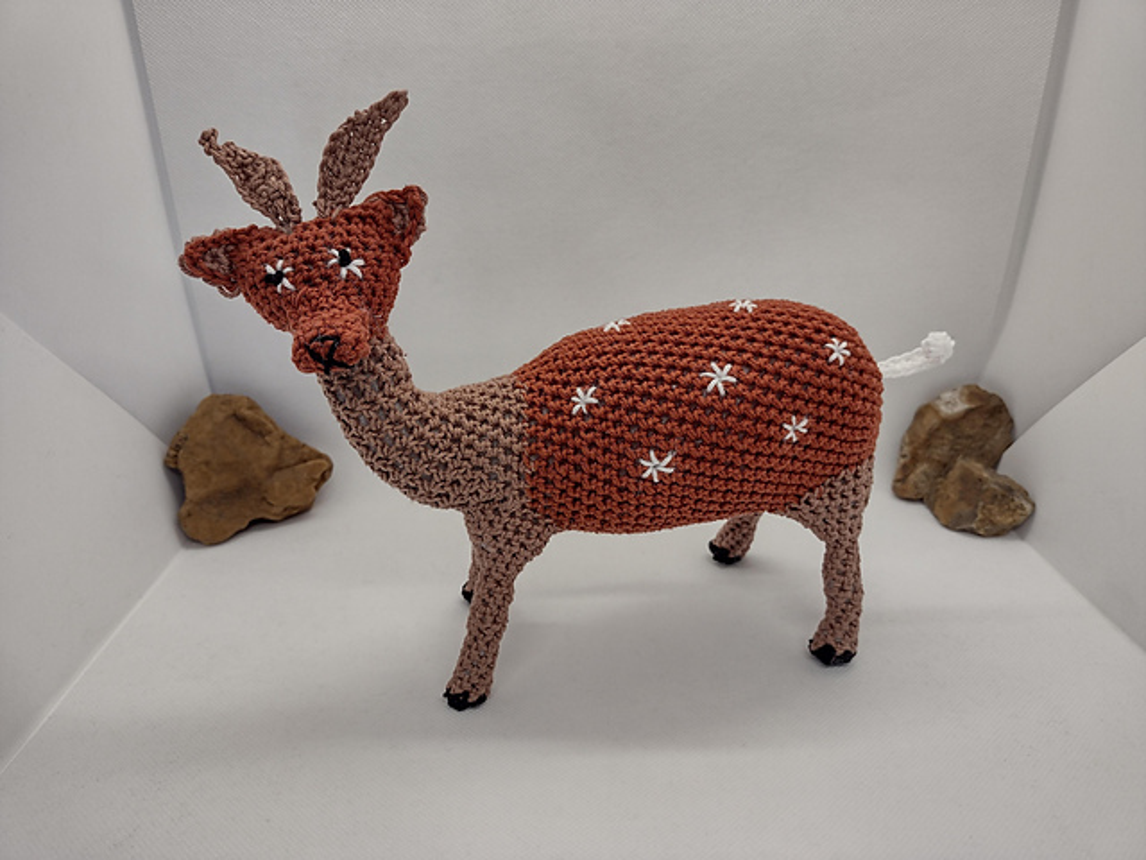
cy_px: 430
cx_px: 573
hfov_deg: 65.3
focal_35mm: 27
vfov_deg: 51.4
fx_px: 894
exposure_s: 1/100
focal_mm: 4.71
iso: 131
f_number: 1.7
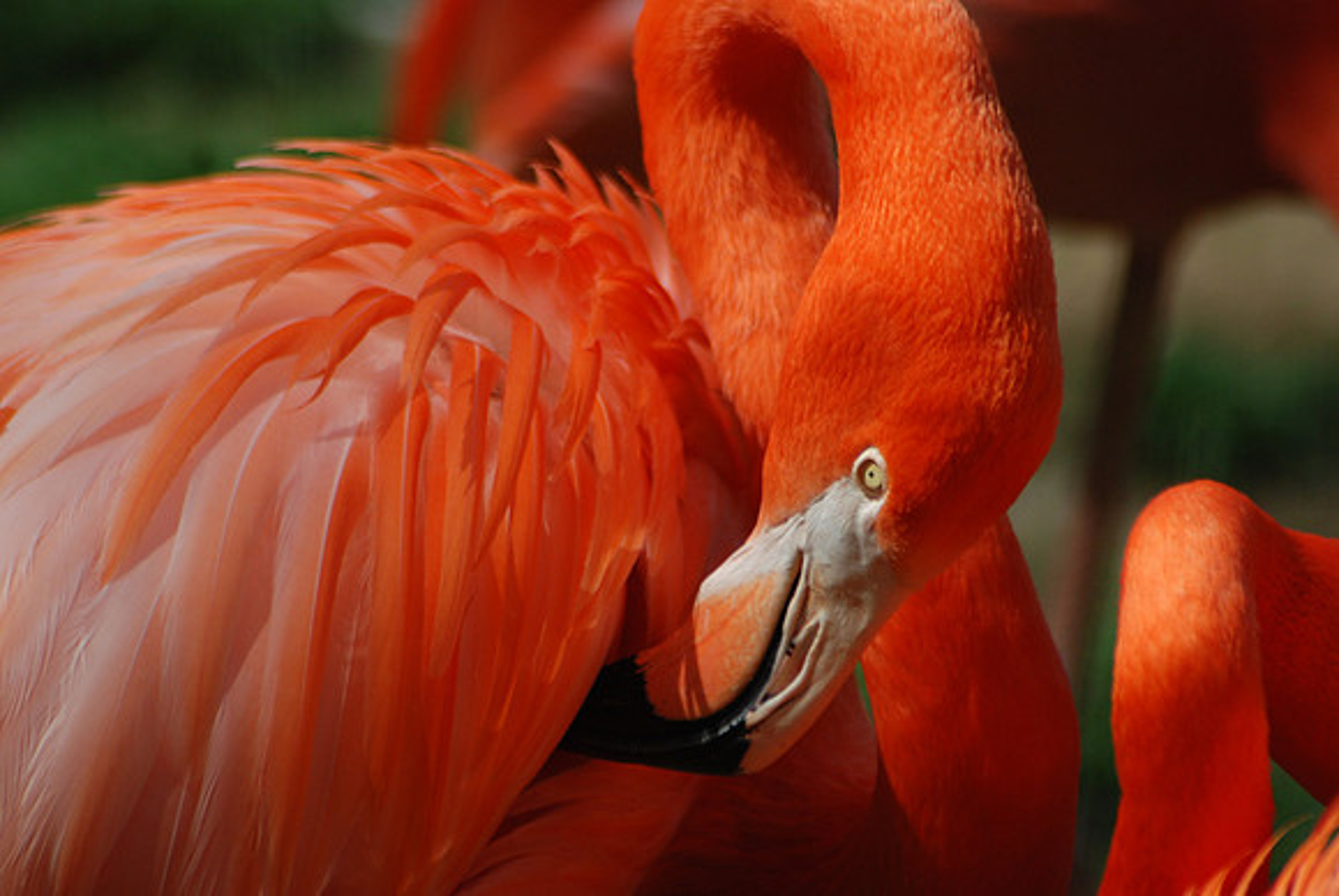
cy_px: 448
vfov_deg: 4.4
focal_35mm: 315
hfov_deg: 6.5
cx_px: 670
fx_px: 11728
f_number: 5
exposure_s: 1/500
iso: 360
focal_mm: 210
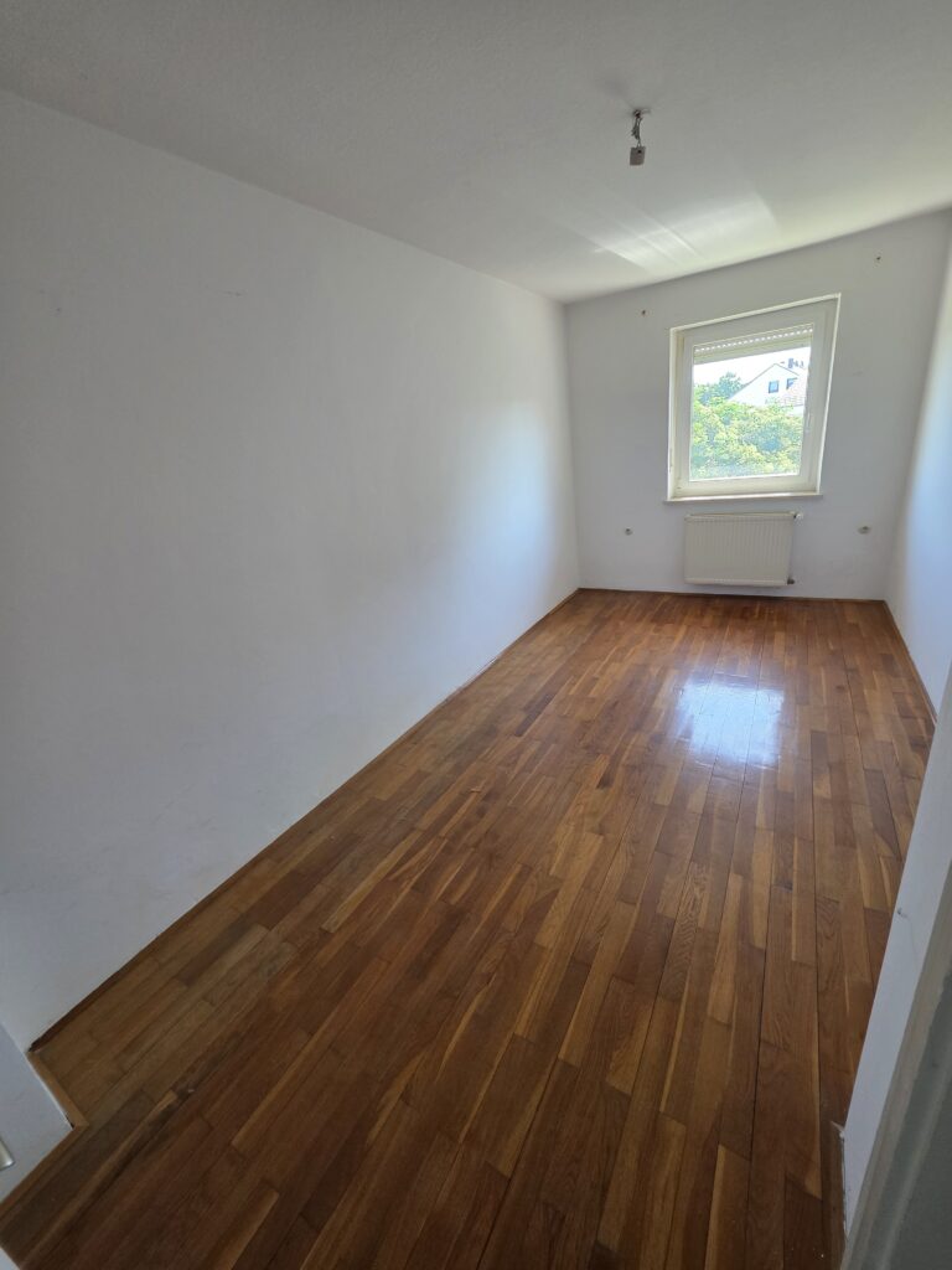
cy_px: 635
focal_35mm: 13
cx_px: 476
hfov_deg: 89.9
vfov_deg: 106.2
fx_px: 477
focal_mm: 2.2
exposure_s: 1/100
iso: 100
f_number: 1.9
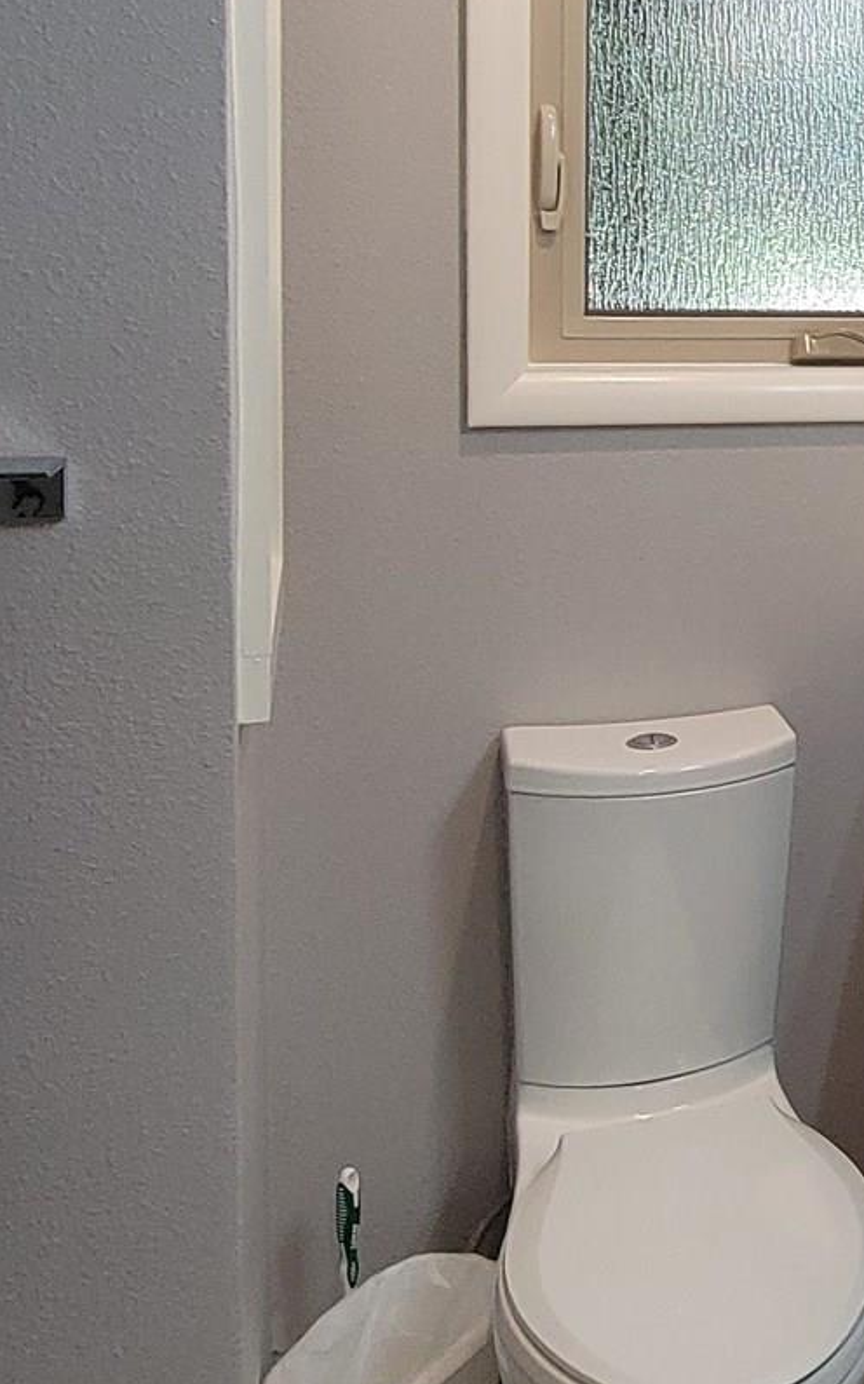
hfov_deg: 25.3
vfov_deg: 47.9
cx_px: 1252
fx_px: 1508
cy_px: 396
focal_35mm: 40
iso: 100
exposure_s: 1/60
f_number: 2.2
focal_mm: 2.2
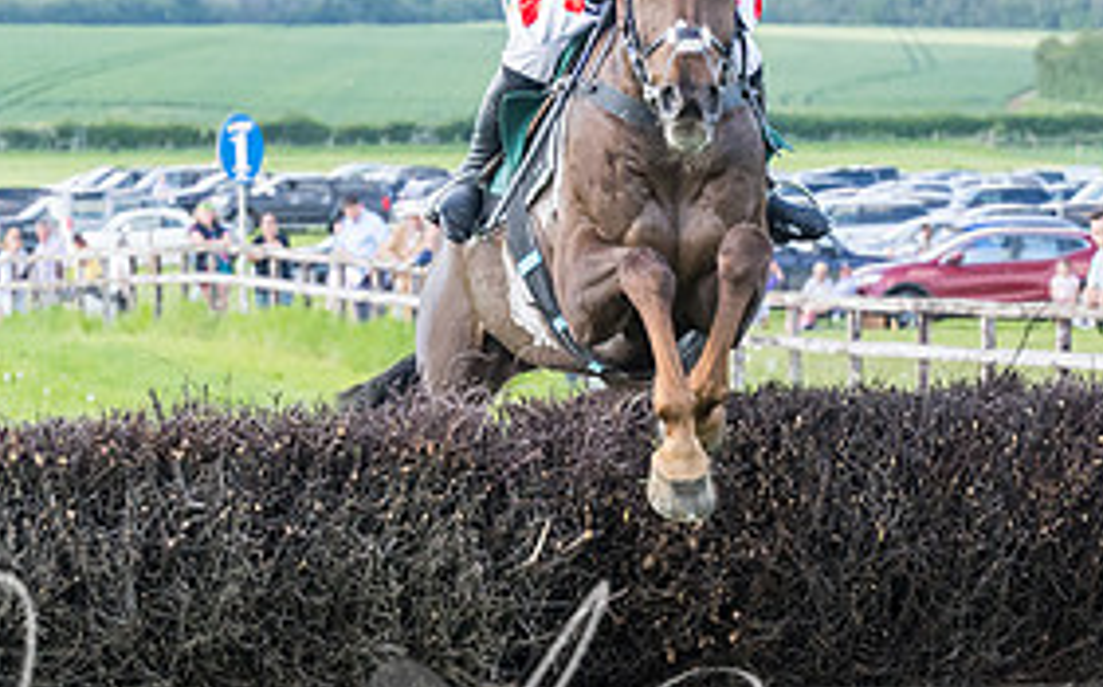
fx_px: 7628
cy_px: 817
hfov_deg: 8.3
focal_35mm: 254
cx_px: 889
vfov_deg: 5.1
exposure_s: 1/2000
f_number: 4
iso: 800
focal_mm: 70
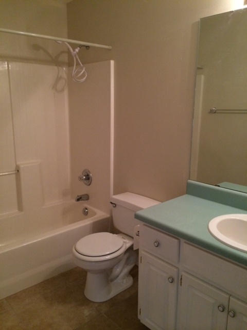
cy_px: 165
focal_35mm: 30
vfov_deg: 60.0
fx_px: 285
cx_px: 124
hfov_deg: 46.8
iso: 320
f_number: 2.2
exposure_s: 1/30
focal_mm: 4.12
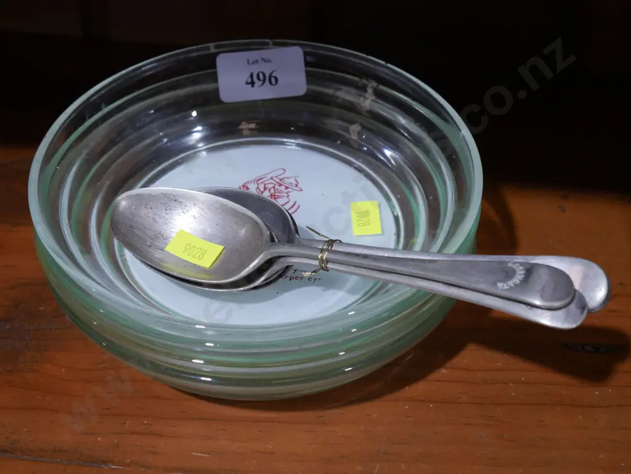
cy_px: 237
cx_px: 316
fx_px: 1131
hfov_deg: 31.2
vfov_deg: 23.7
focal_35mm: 62
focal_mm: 31
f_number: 5.4
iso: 1000
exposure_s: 1/80
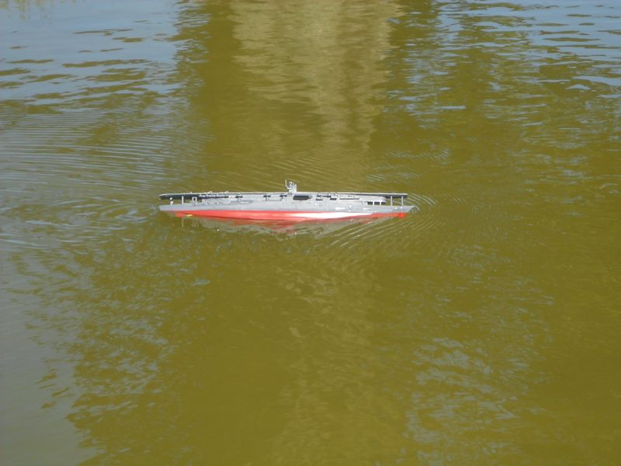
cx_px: 310
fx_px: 2601
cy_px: 233
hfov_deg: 13.6
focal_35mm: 145
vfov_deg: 10.2
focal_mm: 24.03
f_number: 6.7
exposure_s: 1/135
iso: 64
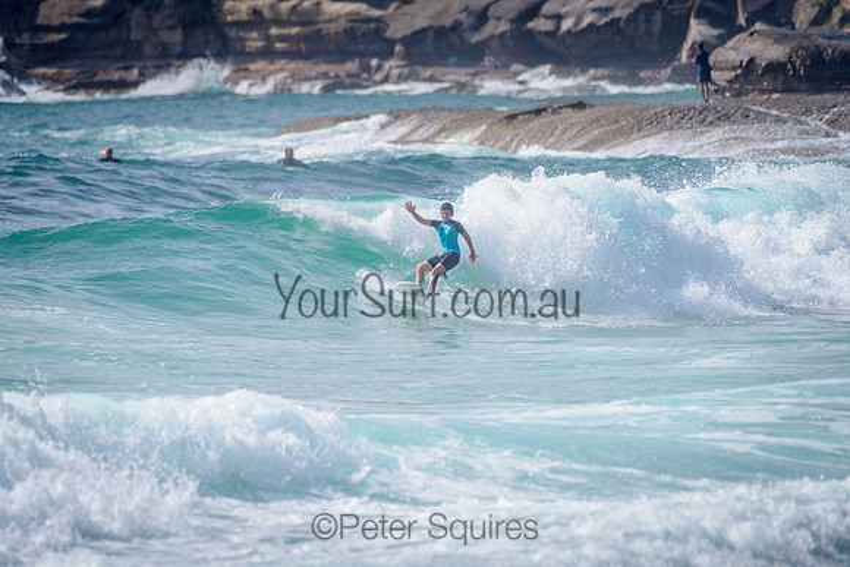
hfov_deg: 3.4
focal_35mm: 613
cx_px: 399
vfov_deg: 2.2
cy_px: 276
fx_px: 14476
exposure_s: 1/2000
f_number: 5.6
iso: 110
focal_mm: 500
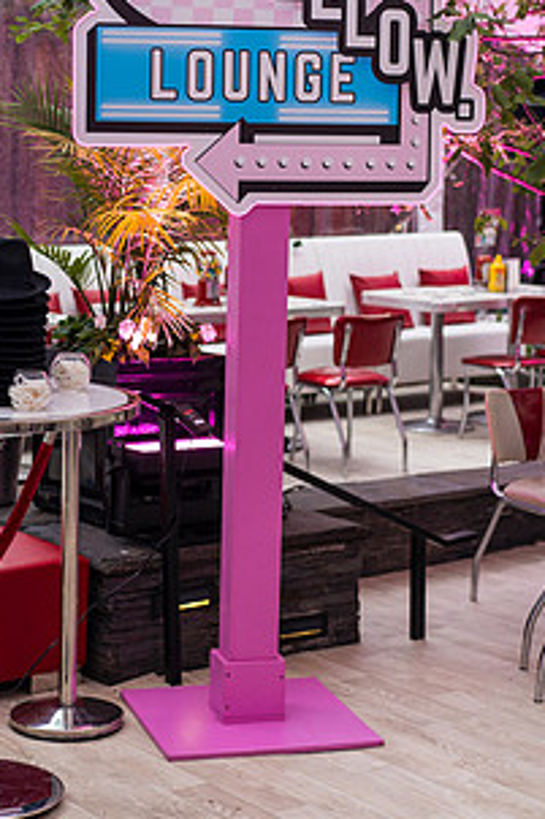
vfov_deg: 24.7
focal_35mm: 82
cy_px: 301
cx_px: 171
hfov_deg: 16.6
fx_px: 1864
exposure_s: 1/400
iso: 400
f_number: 2.8
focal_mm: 55
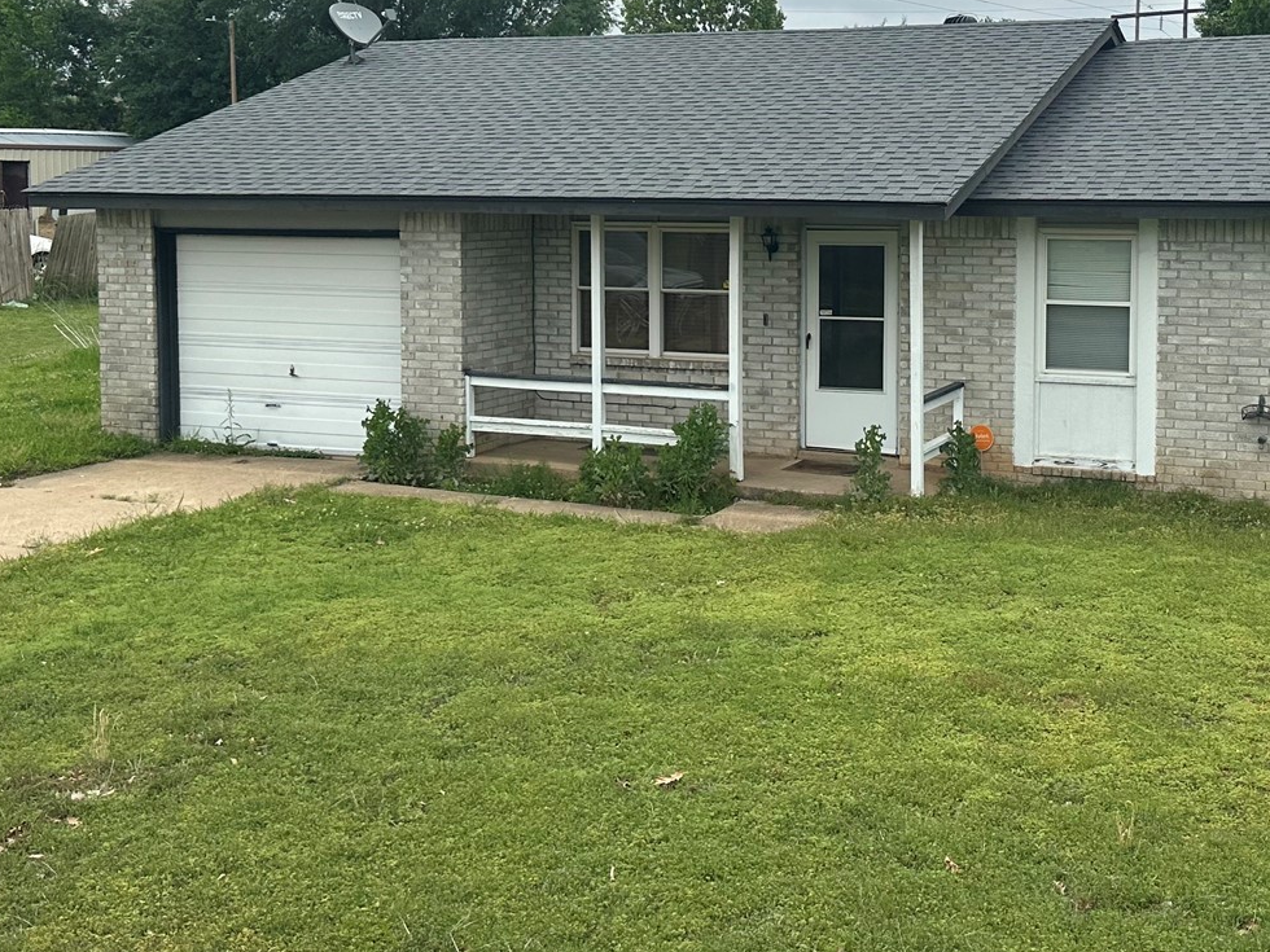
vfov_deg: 30.6
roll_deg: -0.3
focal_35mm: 47
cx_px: 815
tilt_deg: -3.4
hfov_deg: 40.1
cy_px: 304
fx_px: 1724
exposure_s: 1/3597
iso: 80
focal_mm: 6.86
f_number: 1.78
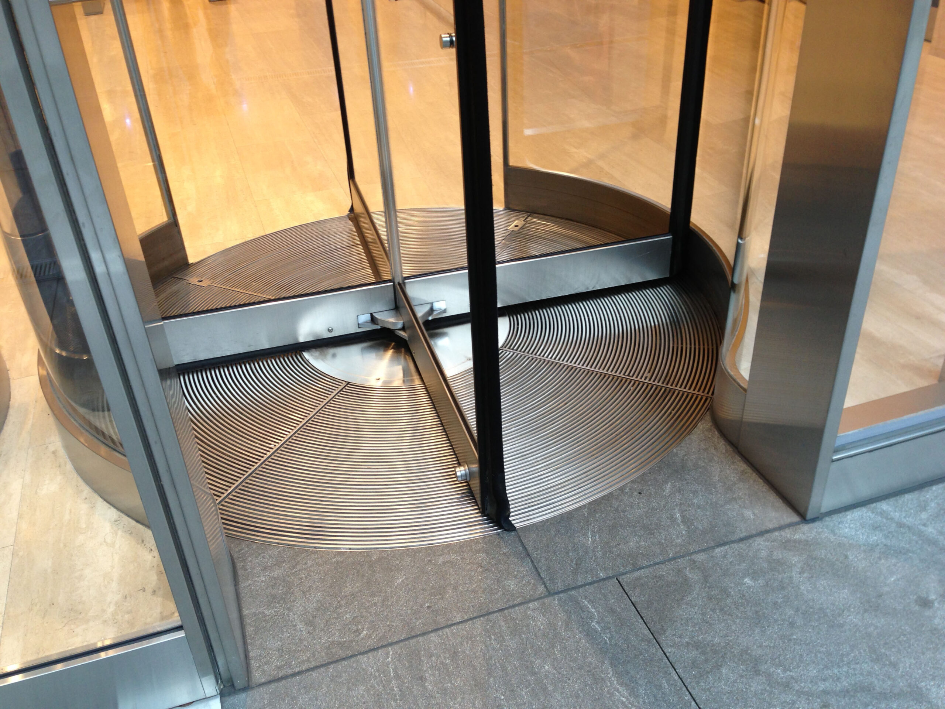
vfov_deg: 42.9
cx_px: 472
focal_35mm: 33
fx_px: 901
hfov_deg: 55.4
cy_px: 354
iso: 64
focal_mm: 4.13
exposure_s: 1/20
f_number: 2.4
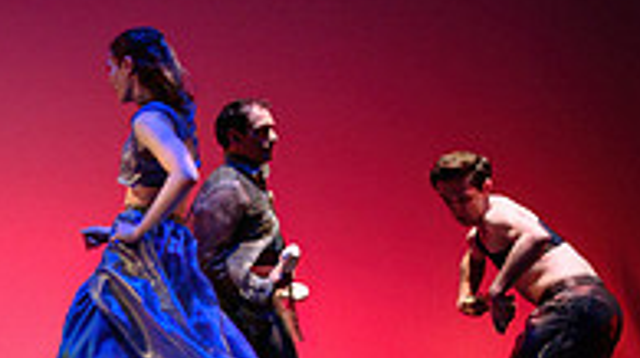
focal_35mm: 99
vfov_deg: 12.1
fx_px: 1678
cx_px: -148
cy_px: 339
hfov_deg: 20.1
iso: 1000
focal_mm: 24
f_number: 1.4
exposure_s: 1/400
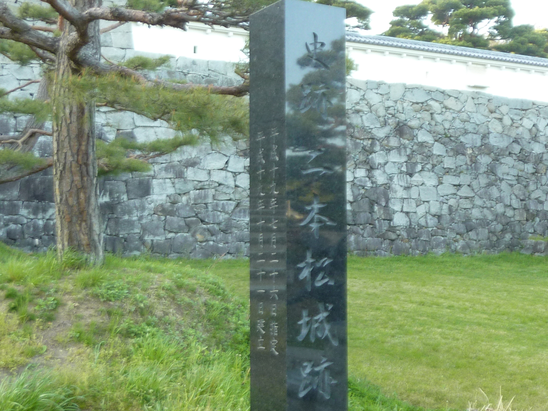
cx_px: 274
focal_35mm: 48
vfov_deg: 30.3
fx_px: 760
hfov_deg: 39.7
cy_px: 206
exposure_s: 1/40
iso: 80
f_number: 3.3
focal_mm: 4.4
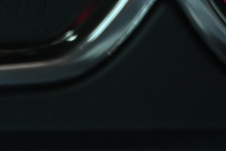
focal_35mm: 480
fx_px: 3013
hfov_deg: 4.2
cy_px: 496
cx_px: -341
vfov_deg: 2.8
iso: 1100
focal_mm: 70
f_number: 4
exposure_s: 1/125
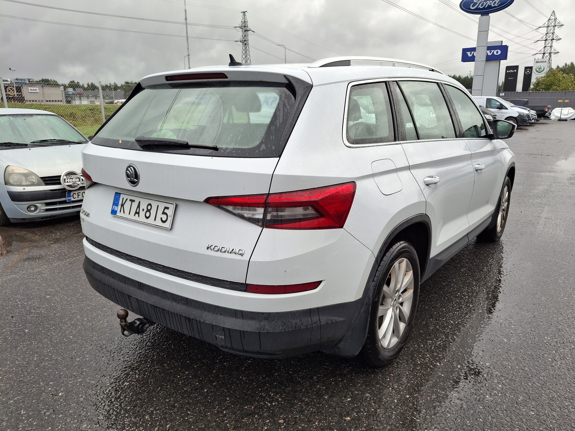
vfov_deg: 54.9
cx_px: 288
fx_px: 415
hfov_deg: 69.4
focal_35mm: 25
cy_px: 216
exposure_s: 1/617
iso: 32
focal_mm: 4.69
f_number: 1.8
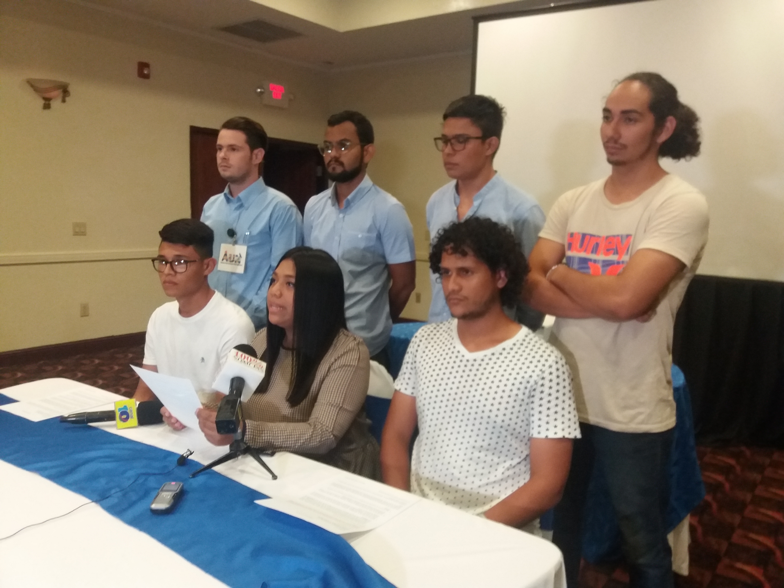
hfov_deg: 63.4
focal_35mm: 28
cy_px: 294
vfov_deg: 49.7
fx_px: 634
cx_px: 392
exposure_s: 1/17
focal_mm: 3.7
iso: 320
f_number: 1.9
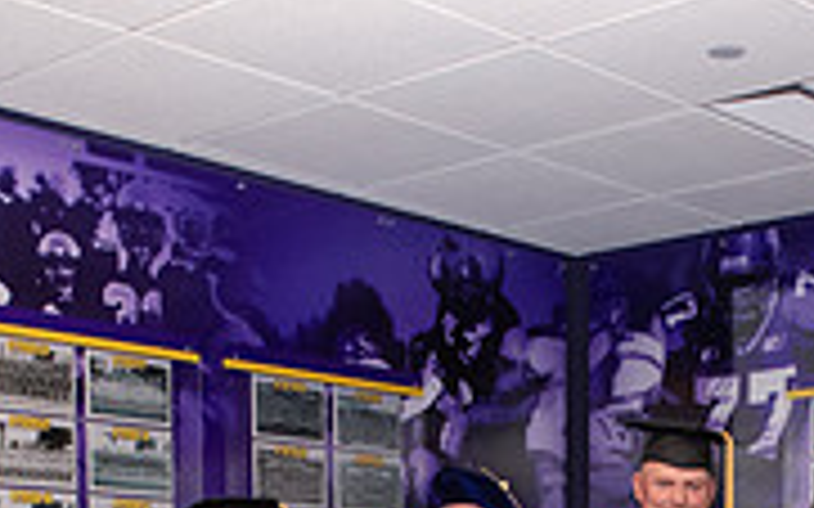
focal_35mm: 85
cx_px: 598
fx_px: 1885
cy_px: 834
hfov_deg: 24.1
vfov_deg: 14.1
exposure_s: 1/200
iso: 2500
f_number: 6.3
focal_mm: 26
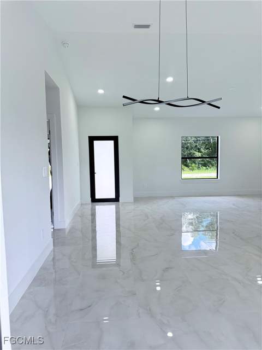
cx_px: 131
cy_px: 175
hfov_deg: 56.8
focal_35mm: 24
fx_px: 242
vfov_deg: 71.6
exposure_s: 1/240
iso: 160
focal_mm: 6.76
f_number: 1.78
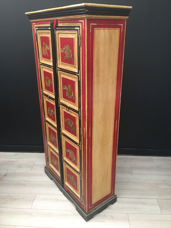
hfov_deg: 48.2
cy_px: 114
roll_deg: +0.3
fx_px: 191
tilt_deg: -21.3
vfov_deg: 61.7
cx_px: 86
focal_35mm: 29
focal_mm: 4.15
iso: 80
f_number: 2.2
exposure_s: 1/17
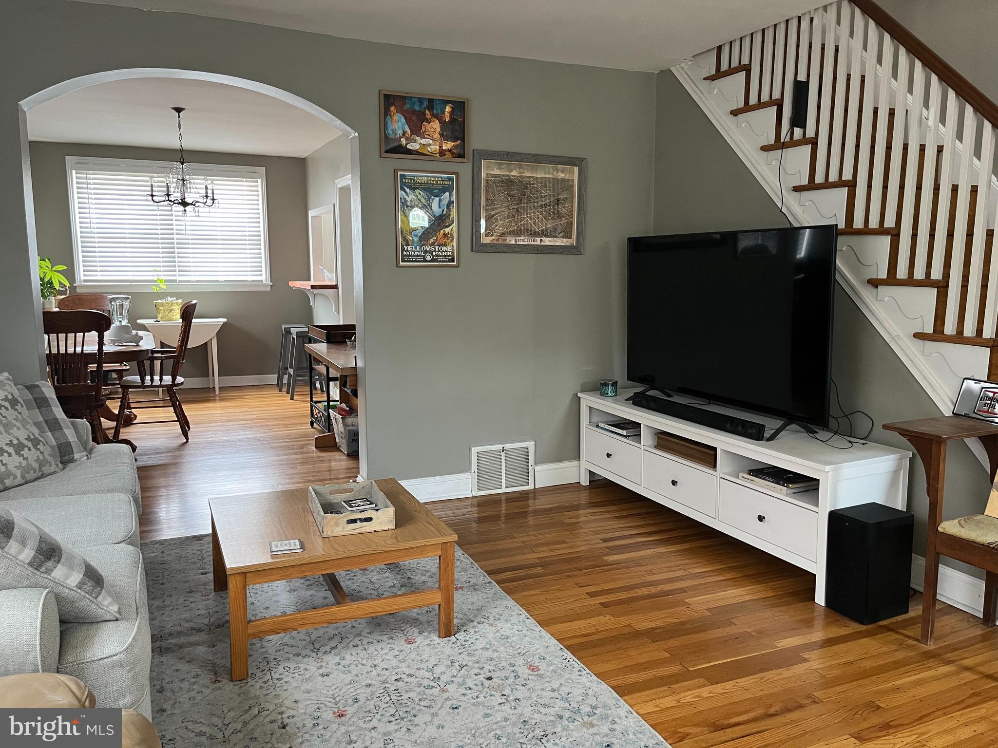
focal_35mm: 26
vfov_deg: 53.1
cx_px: 499
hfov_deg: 67.3
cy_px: 374
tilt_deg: -9.1
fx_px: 750
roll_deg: +0.3
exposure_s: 1/60
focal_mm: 5.1
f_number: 1.6
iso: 320
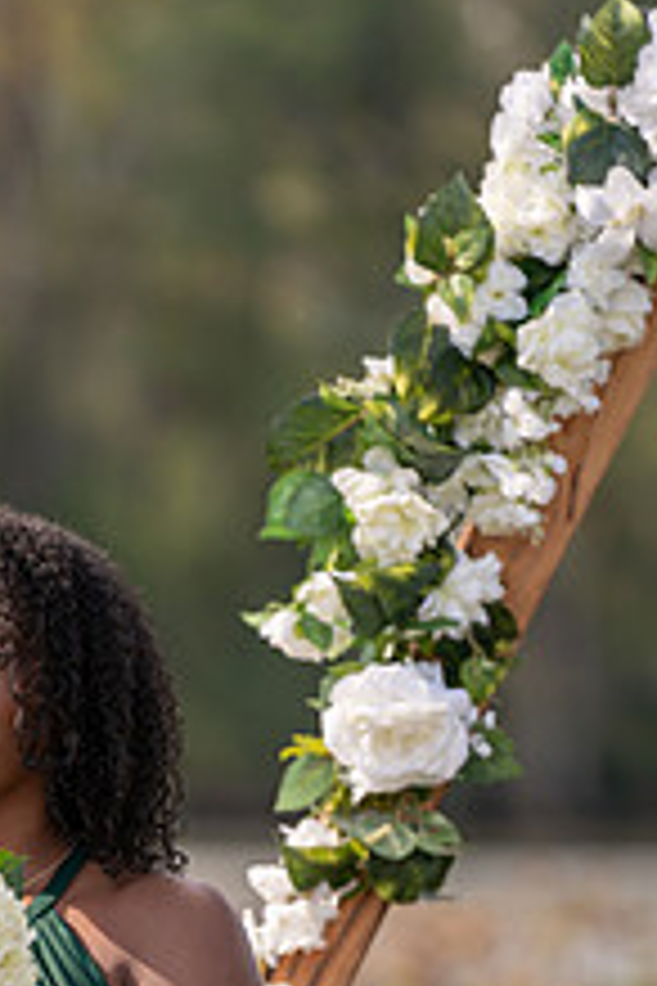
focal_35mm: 407
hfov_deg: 3.4
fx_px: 11141
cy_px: 914
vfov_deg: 5.1
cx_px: 36
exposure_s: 1/500
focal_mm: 198
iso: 100
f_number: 4
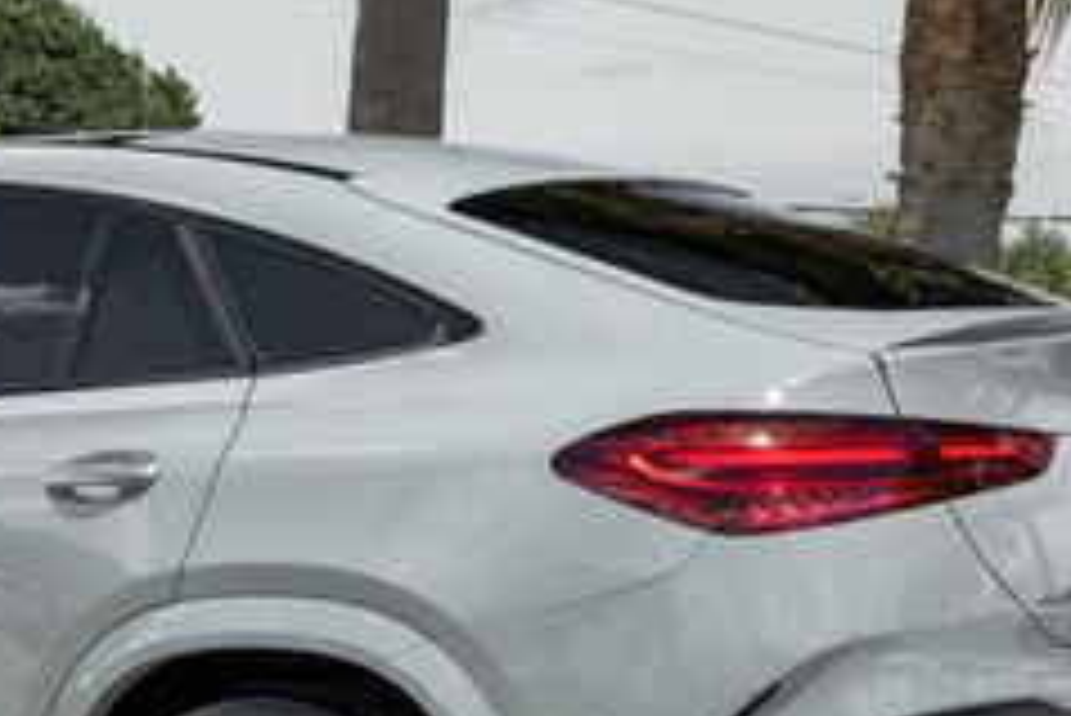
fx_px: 3066
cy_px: 509
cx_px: 161
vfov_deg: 13.3
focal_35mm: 103
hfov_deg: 19.5
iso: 100
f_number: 8
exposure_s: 1/60
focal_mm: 31
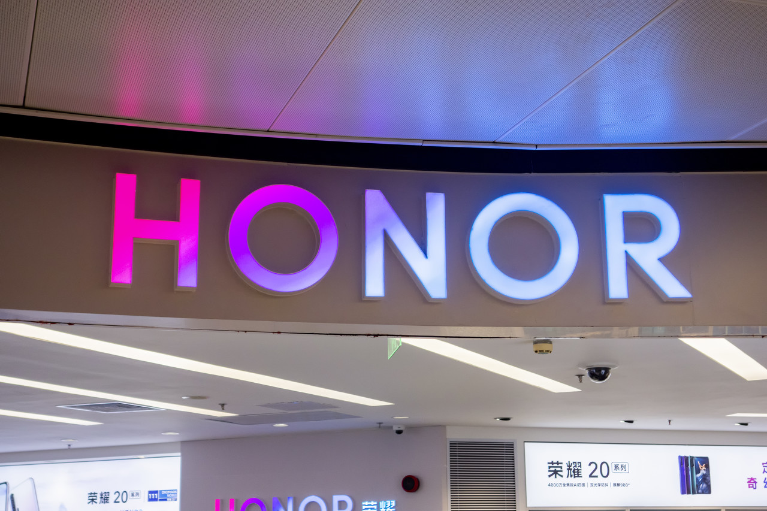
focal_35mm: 58
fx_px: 1235
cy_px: 256
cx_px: 384
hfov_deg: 34.5
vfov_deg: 23.4
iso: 200
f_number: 4.5
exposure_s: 1/250
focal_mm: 21.53
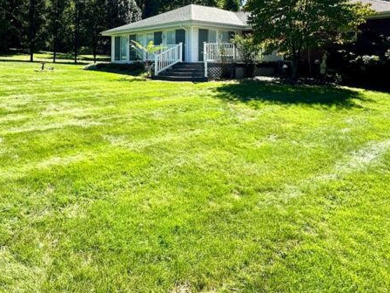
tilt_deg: -0.4
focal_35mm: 25
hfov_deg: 69.2
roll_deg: +0.1
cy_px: 50
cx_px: 175
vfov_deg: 50.8
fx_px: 282
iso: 50
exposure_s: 1/1092
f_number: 2.2
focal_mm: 2.22
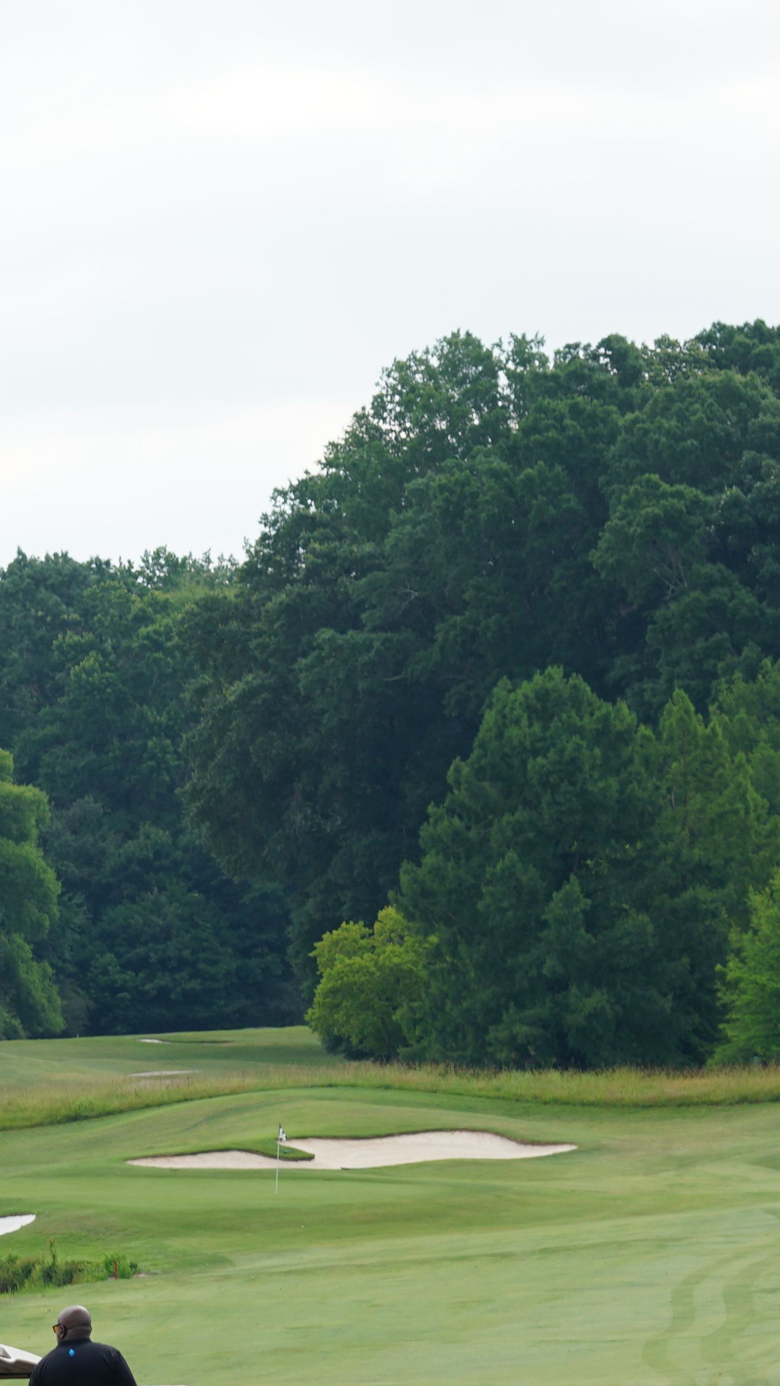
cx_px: 147
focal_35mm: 367
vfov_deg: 5.9
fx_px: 13498
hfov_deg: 3.3
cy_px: 883
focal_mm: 99
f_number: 6.3
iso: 100
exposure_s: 1/200
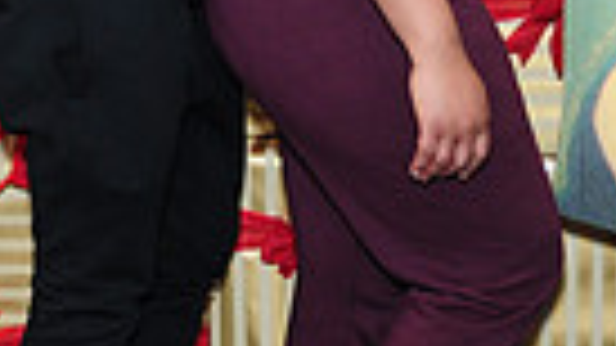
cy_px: -79
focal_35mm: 159
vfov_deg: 7.6
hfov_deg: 13.3
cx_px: 652
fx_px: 2597
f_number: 5
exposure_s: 1/60
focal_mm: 24
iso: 500
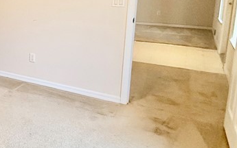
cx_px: -39
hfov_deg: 36.3
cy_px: 25
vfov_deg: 28.5
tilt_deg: -9.4
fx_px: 284
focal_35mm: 44
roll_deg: +0.6
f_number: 2.2
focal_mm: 2.22
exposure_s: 1/120
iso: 500
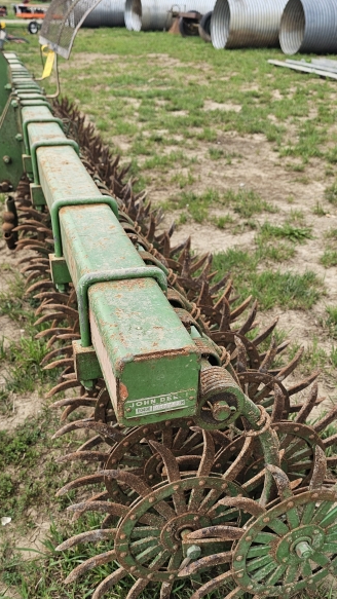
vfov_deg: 59.2
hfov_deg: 35.6
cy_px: 349
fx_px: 524
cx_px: 161
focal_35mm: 33
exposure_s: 1/180
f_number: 1.7
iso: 20
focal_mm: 6.3
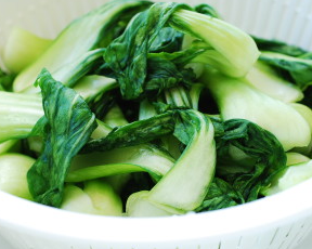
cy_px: 113
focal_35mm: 98
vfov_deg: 15.7
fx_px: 904
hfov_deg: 19.6
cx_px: 131
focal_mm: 50
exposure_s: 1/13
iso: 100
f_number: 5.6
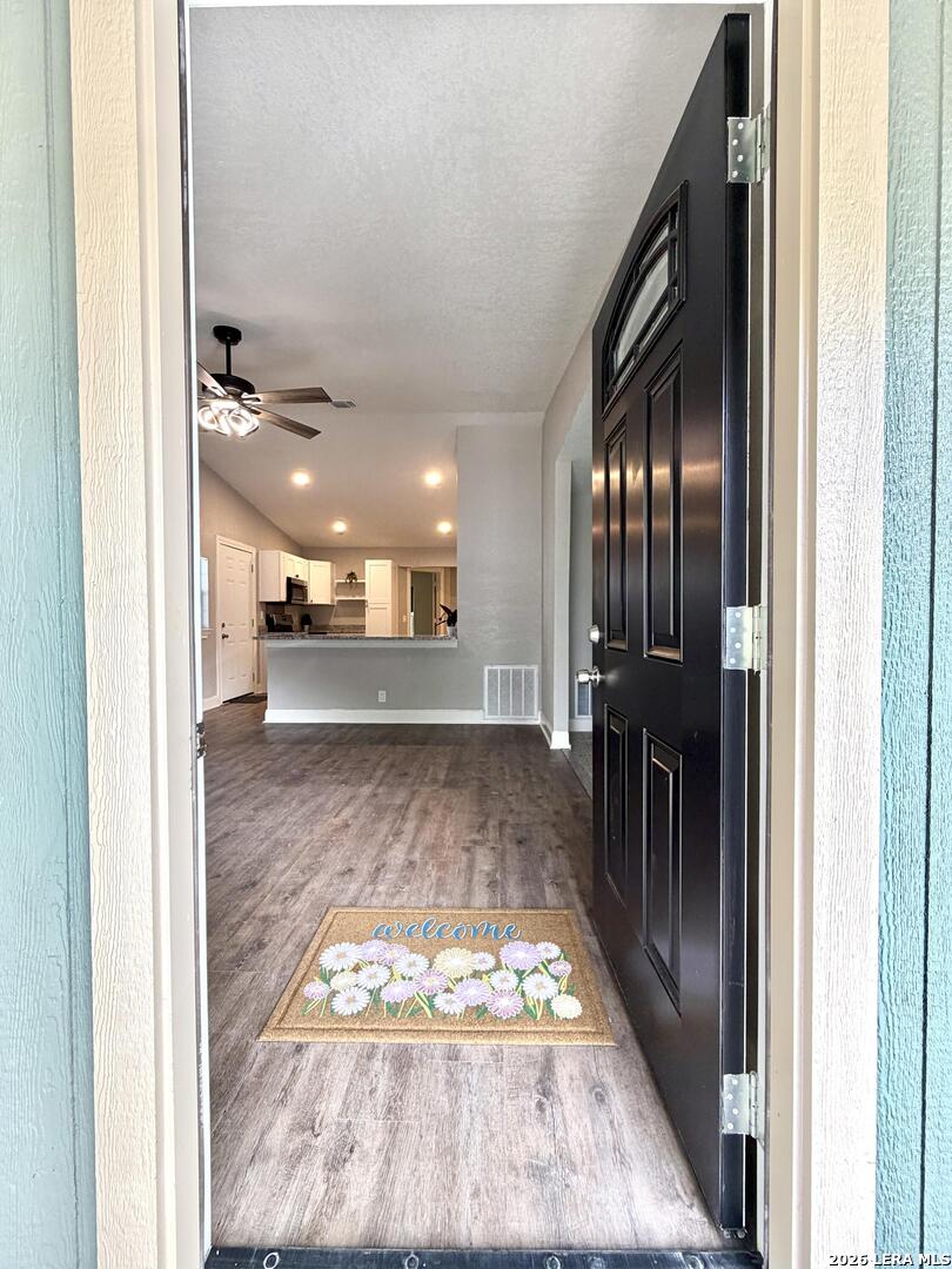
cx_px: 476
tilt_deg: -1.2
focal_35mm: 14
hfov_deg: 85.7
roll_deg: -0.8
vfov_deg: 102.1
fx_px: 513
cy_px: 634
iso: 160
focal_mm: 2.22
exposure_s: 1/110
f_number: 2.2
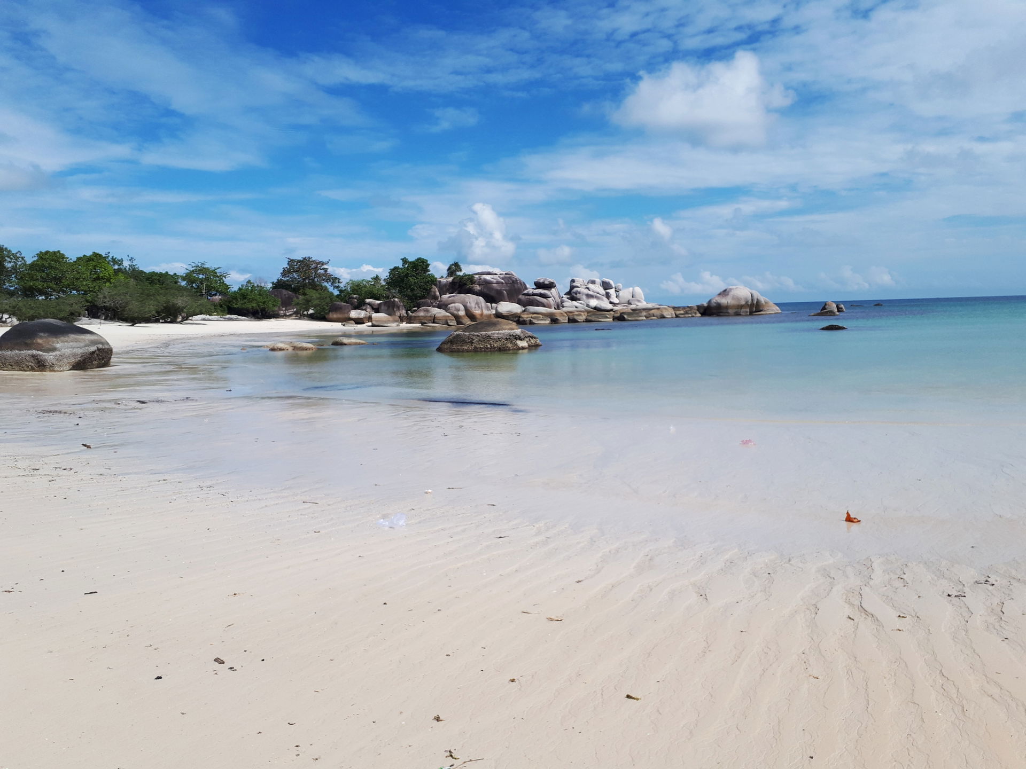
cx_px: 513
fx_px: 800
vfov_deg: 51.4
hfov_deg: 65.3
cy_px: 384
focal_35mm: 27
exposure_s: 1/2703
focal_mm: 3.6
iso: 40
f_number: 1.9
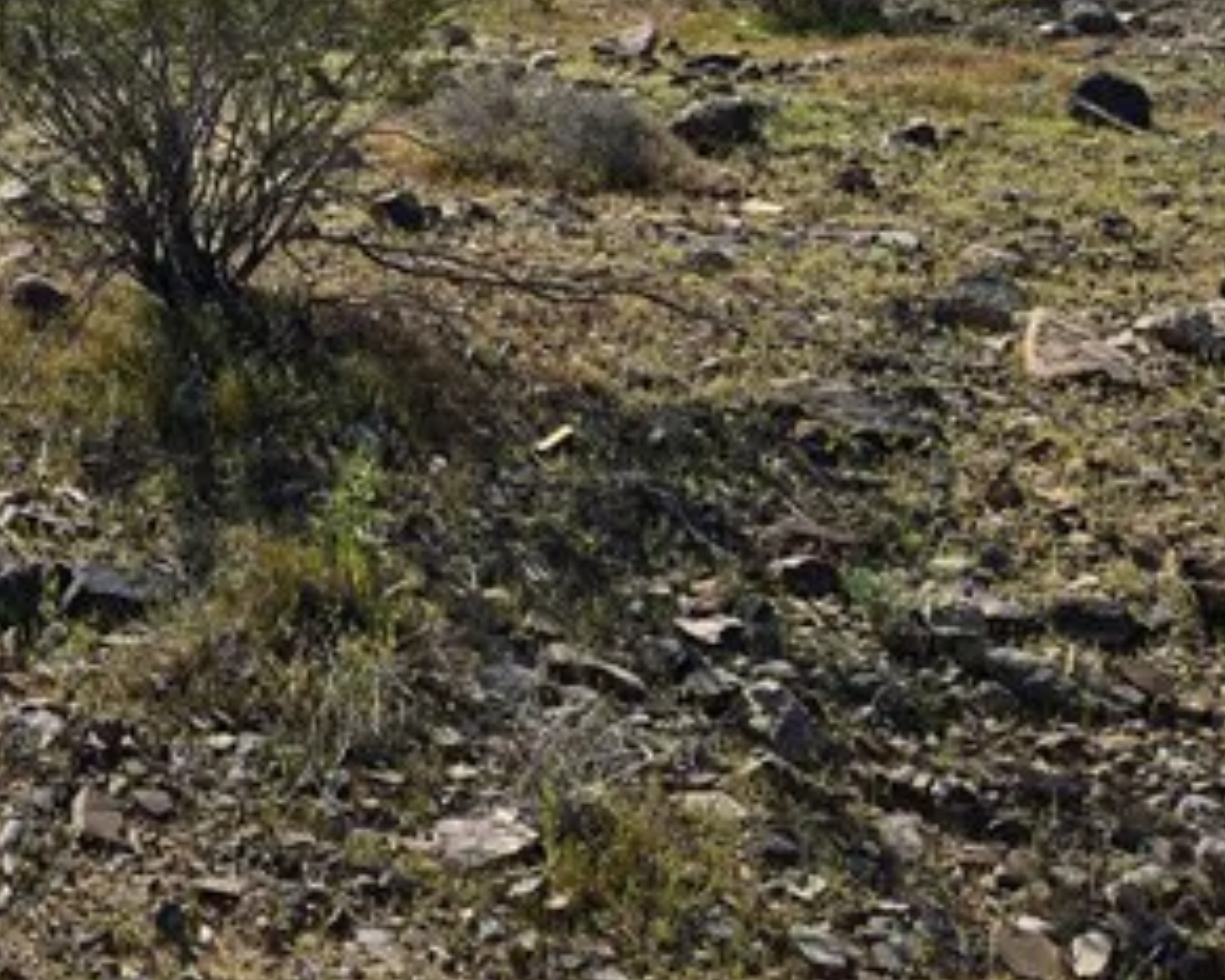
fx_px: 2865
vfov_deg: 17.6
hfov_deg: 21.7
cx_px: -379
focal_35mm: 79
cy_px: -458
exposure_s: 1/3727
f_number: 1.8
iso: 25
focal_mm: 5.4
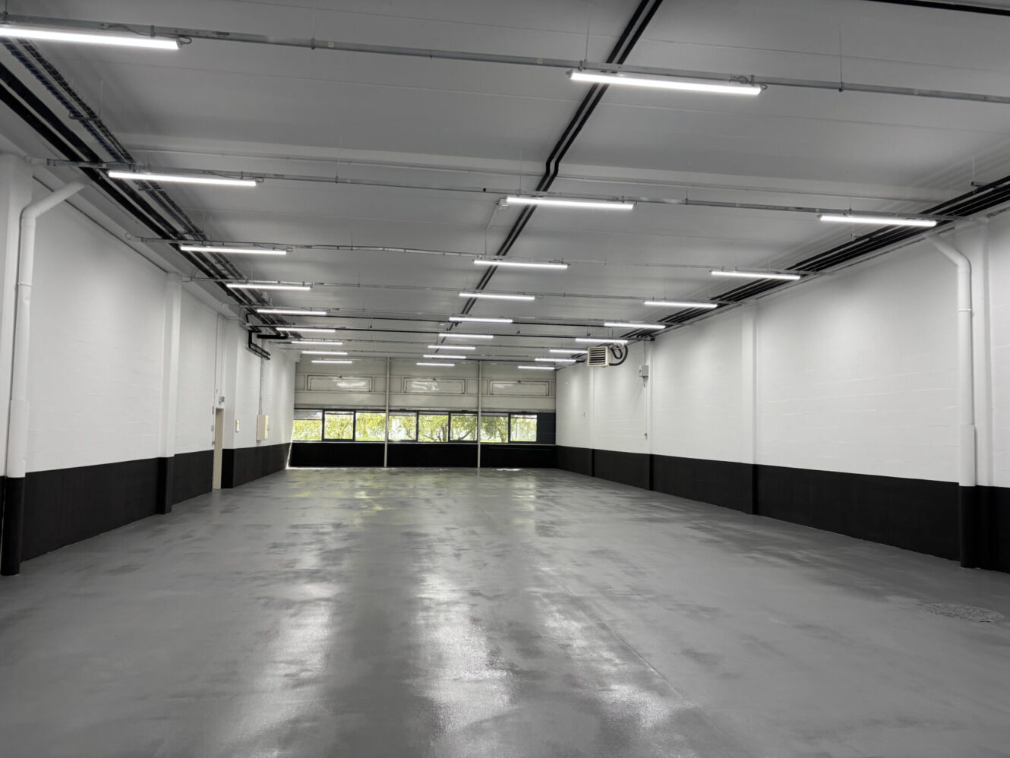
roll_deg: -0.9
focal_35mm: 26
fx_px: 759
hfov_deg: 67.3
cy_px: 379
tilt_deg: +3.6
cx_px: 505
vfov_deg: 53.1
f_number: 1.6
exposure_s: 1/100
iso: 64
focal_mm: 5.96
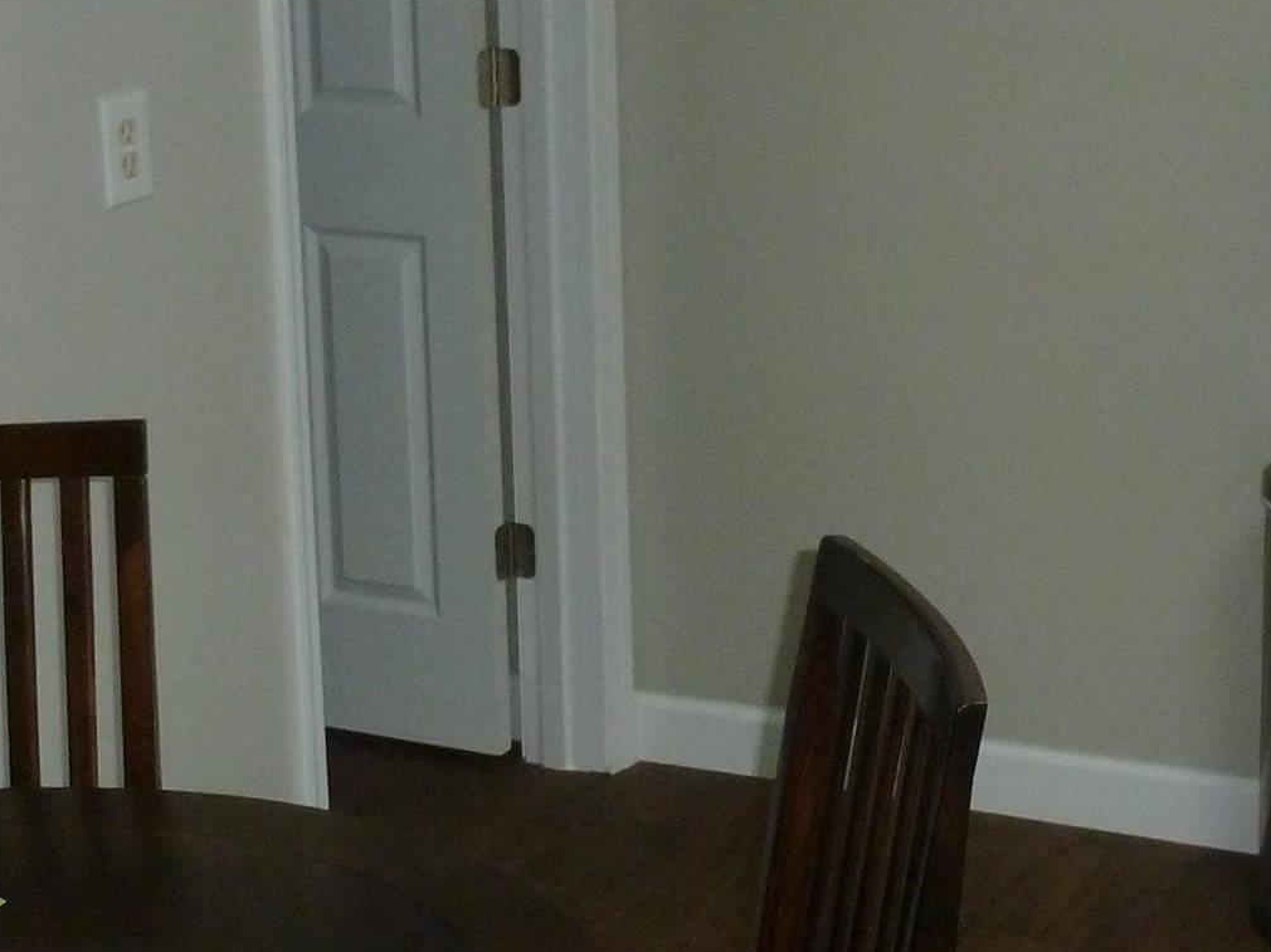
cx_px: 867
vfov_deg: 19.9
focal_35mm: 73
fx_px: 2680
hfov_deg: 26.5
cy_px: 152
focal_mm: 4.3
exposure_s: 1/60
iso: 320
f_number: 3.3
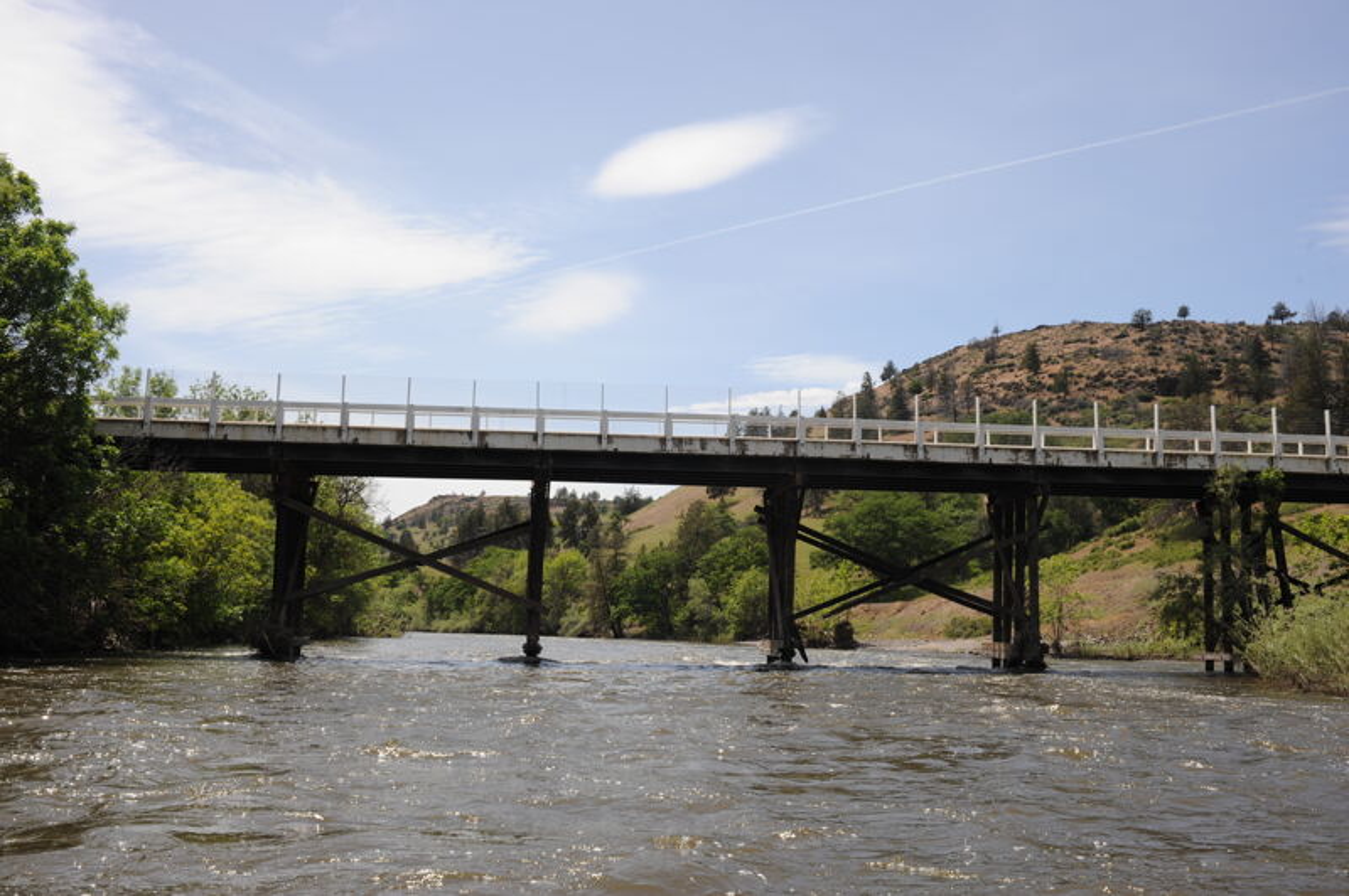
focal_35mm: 35
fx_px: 1310
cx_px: 674
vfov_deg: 37.8
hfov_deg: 54.5
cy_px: 448
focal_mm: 35
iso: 250
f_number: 11
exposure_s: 1/320
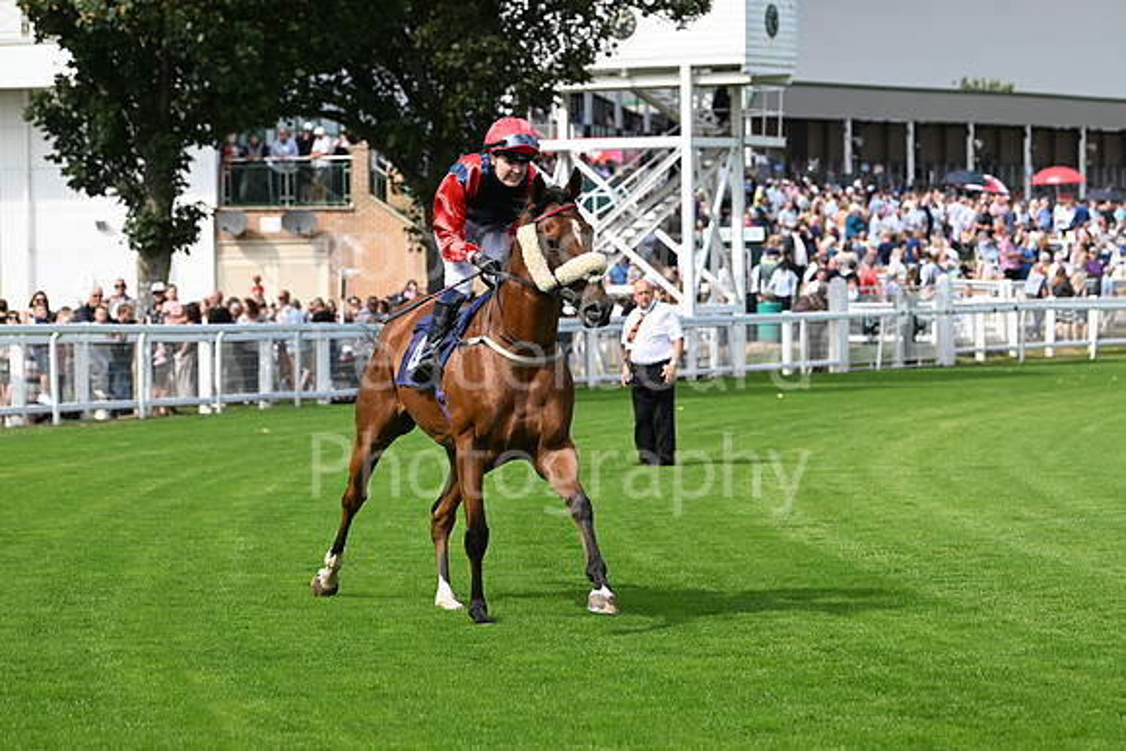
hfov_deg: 15.8
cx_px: 563
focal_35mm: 130
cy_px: 376
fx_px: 4067
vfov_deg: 10.6
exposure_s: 1/1600
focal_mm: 130
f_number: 5.6
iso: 400
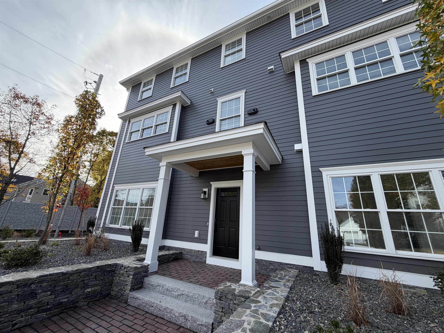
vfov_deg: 85.7
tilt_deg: +17.3
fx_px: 180
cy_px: 166
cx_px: 222
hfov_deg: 102.1
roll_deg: -3.6
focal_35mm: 14
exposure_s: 1/510
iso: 40
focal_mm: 2.22
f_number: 2.2
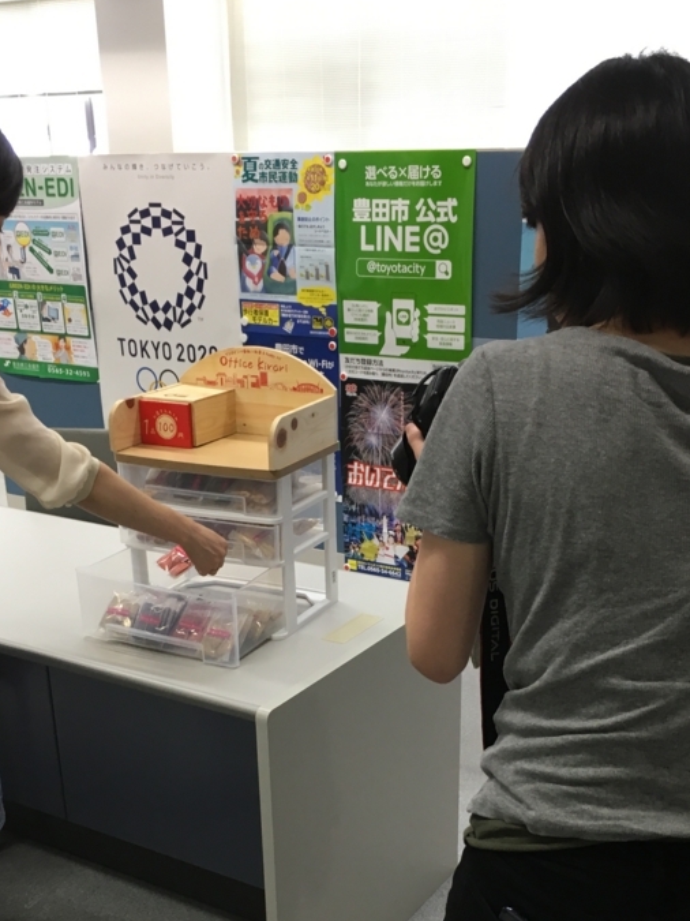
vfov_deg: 41.8
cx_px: 338
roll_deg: +1.3
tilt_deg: -24.2
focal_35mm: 44
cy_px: 684
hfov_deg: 32.9
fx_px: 1170
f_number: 2.2
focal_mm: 4.15
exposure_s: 1/30
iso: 50
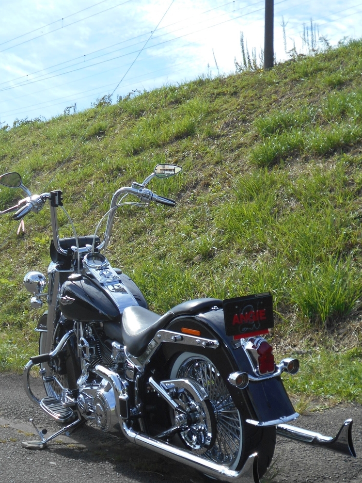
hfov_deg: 27.5
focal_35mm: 53
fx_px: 739
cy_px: 264
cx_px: 165
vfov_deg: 36.1
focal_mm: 7.7
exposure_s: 1/500
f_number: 4.2
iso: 80
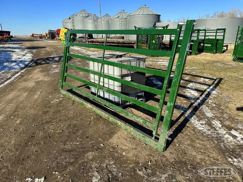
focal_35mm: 24
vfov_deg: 56.8
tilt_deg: -14.8
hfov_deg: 71.6
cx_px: 122
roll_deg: +2.2
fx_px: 168
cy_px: 91
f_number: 1.78
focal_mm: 6.86
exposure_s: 1/3058
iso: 80
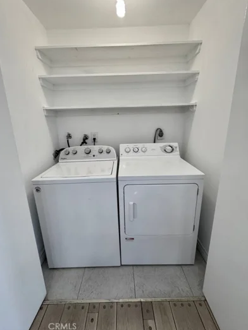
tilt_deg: -13.7
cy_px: 155
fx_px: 143
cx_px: 120
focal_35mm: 15
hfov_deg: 81.7
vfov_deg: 98.1
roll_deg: +3.1
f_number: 2.2
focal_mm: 2.22
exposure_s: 1/120
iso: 125
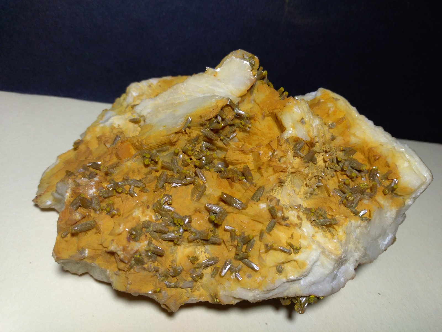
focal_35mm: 26
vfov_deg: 53.1
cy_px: 166
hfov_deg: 67.3
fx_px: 332
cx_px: 221
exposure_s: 1/33.3
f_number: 2
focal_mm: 3.54
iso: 159
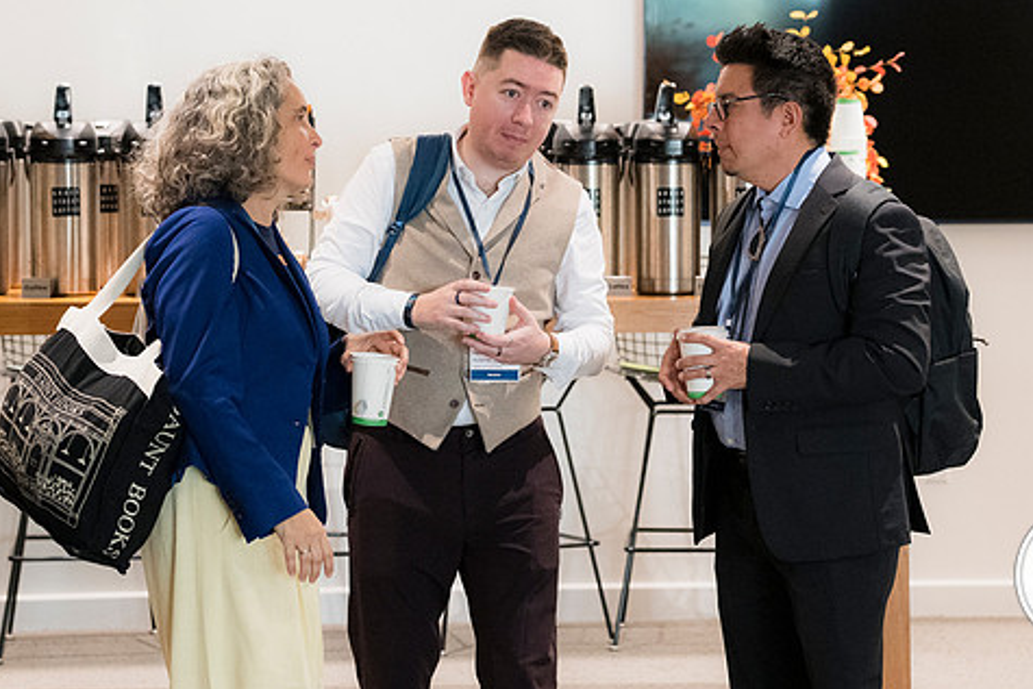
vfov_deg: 11.2
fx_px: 3502
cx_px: 605
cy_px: 299
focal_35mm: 122
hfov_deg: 16.8
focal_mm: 67
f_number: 3.5
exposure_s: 1/160
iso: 2800
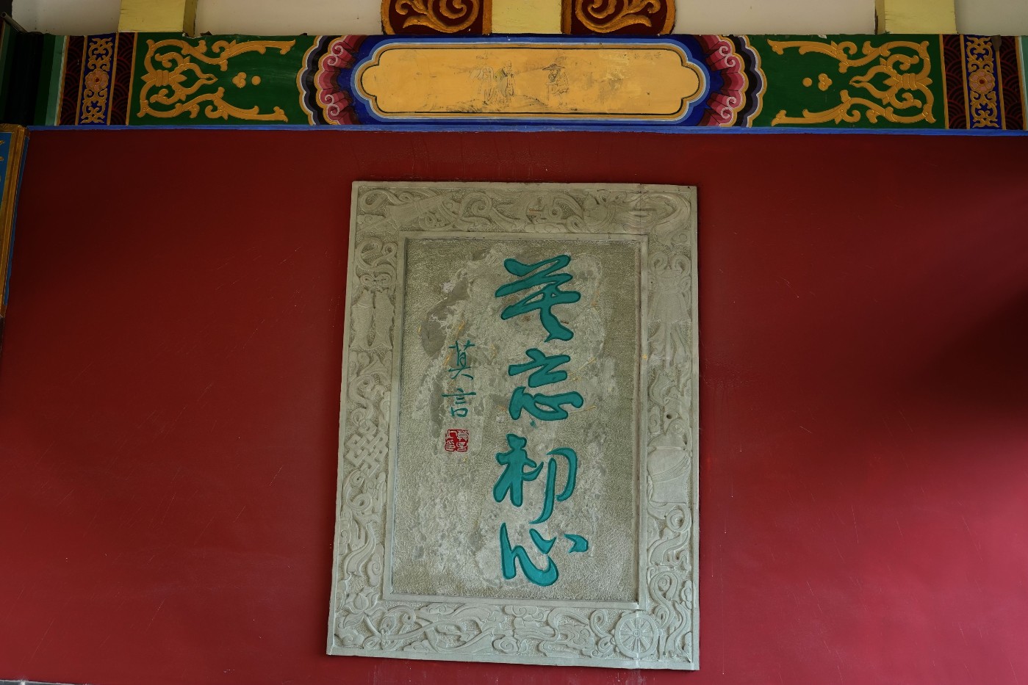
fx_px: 828
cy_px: 342
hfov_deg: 63.7
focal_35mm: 29
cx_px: 514
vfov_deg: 45.0
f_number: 4
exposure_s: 1/160
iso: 250
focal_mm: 29
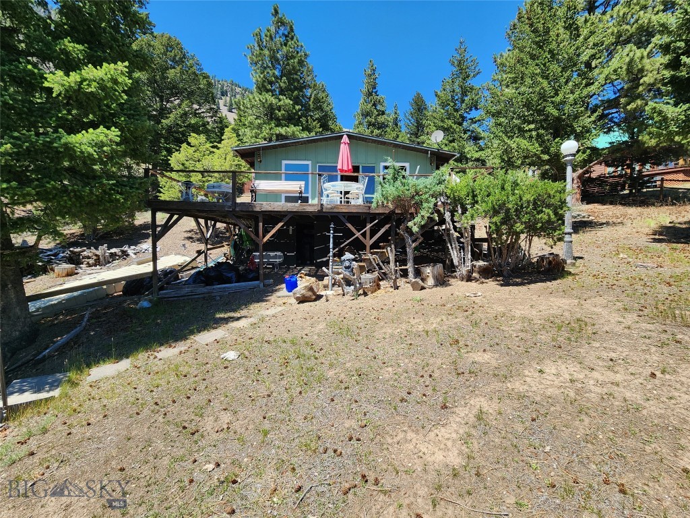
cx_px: 345
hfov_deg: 106.2
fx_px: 259
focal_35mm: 13
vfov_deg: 89.9
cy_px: 259
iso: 50
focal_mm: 2.2
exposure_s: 1/773
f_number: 2.2
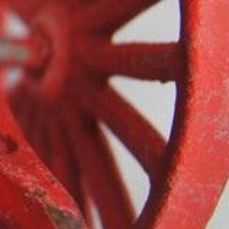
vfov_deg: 9.6
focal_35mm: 182
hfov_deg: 9.1
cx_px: -220
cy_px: 38
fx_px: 1362
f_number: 4
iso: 640
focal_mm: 22
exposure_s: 1/160
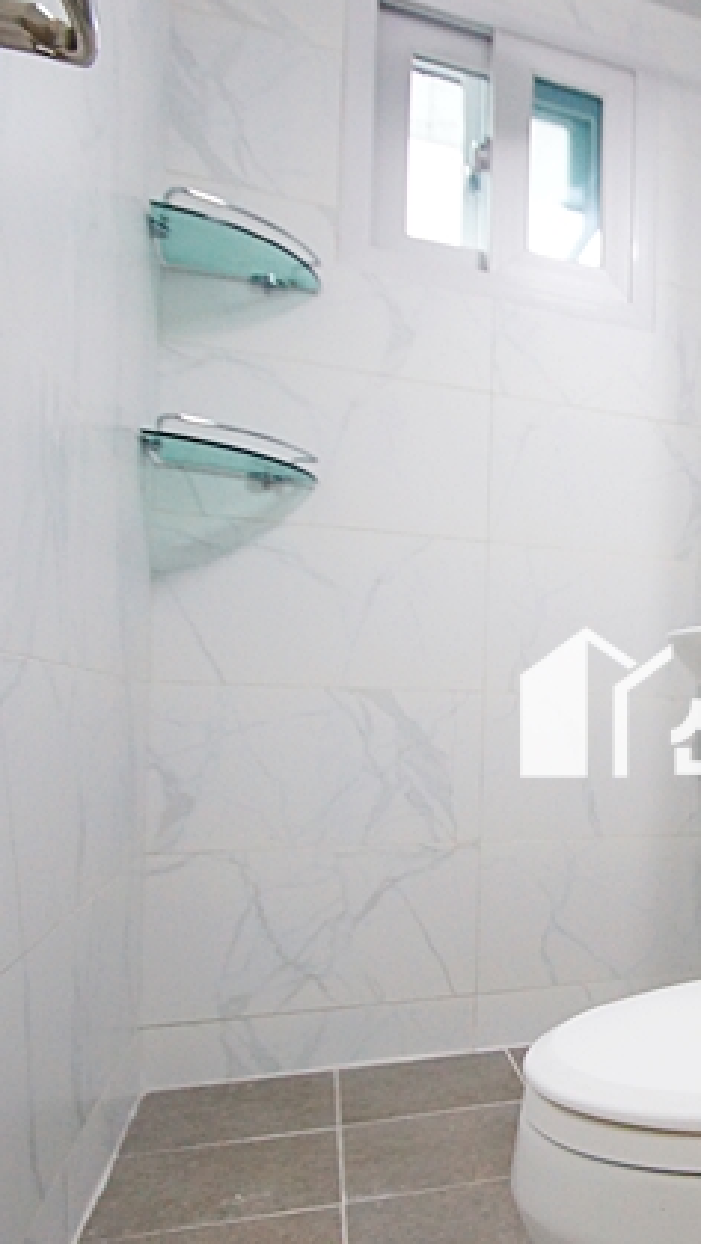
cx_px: 885
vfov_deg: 59.3
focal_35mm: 33
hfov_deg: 29.5
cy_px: 692
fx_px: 1089
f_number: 3.5
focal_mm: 11
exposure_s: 1/100
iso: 800
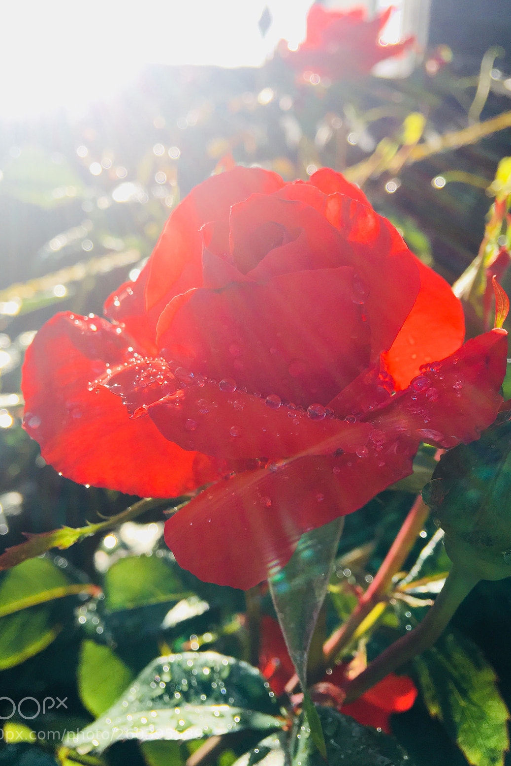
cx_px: 241
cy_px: 379
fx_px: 660
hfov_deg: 42.3
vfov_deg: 60.3
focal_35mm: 31
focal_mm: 4.15
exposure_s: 1/705
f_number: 2.2
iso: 25
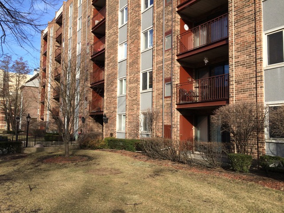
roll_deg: -0.2
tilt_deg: +4.3
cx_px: 142
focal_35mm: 29
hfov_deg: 61.7
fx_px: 238
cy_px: 106
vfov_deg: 48.2
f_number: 2.2
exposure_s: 1/1001
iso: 32
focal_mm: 4.15
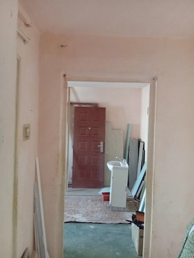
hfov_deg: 51.5
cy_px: 129
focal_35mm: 27
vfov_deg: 65.2
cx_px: 97
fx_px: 201
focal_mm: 3.84
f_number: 1.8
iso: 1364
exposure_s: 1/20
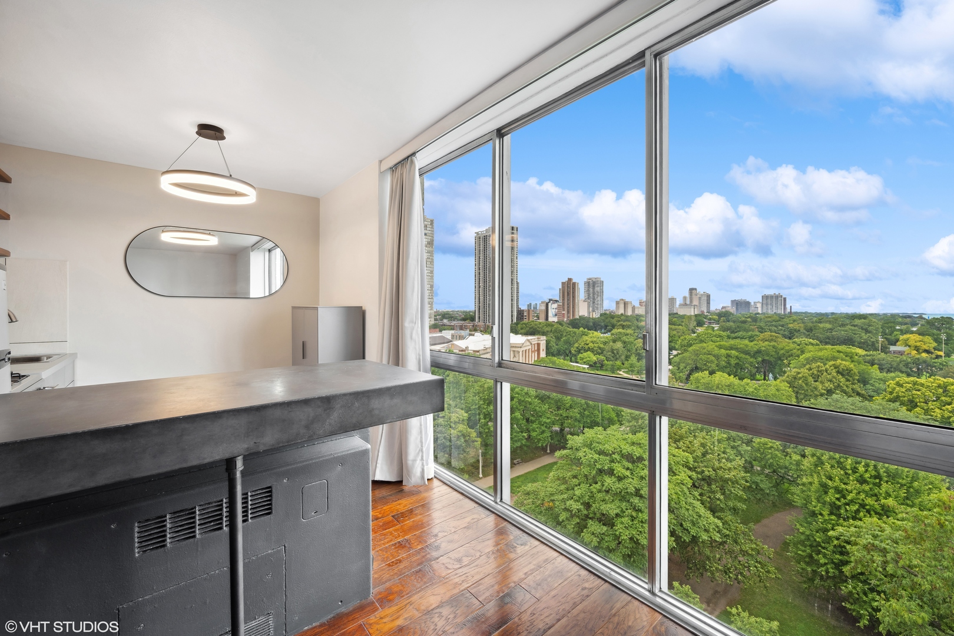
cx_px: 477
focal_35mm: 14
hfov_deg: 104.3
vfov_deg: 81.2
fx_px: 371
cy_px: 318
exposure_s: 1/10
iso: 200
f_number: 9.5
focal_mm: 14
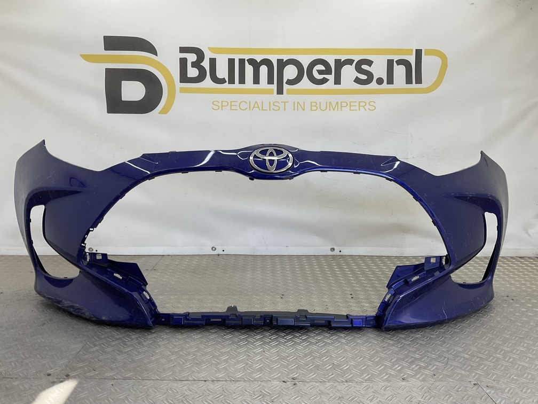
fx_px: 451
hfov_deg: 61.7
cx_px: 269
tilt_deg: -9.2
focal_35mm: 29
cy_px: 202
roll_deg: -1.4
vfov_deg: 48.2
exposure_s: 1/184
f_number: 1.8
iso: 16
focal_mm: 3
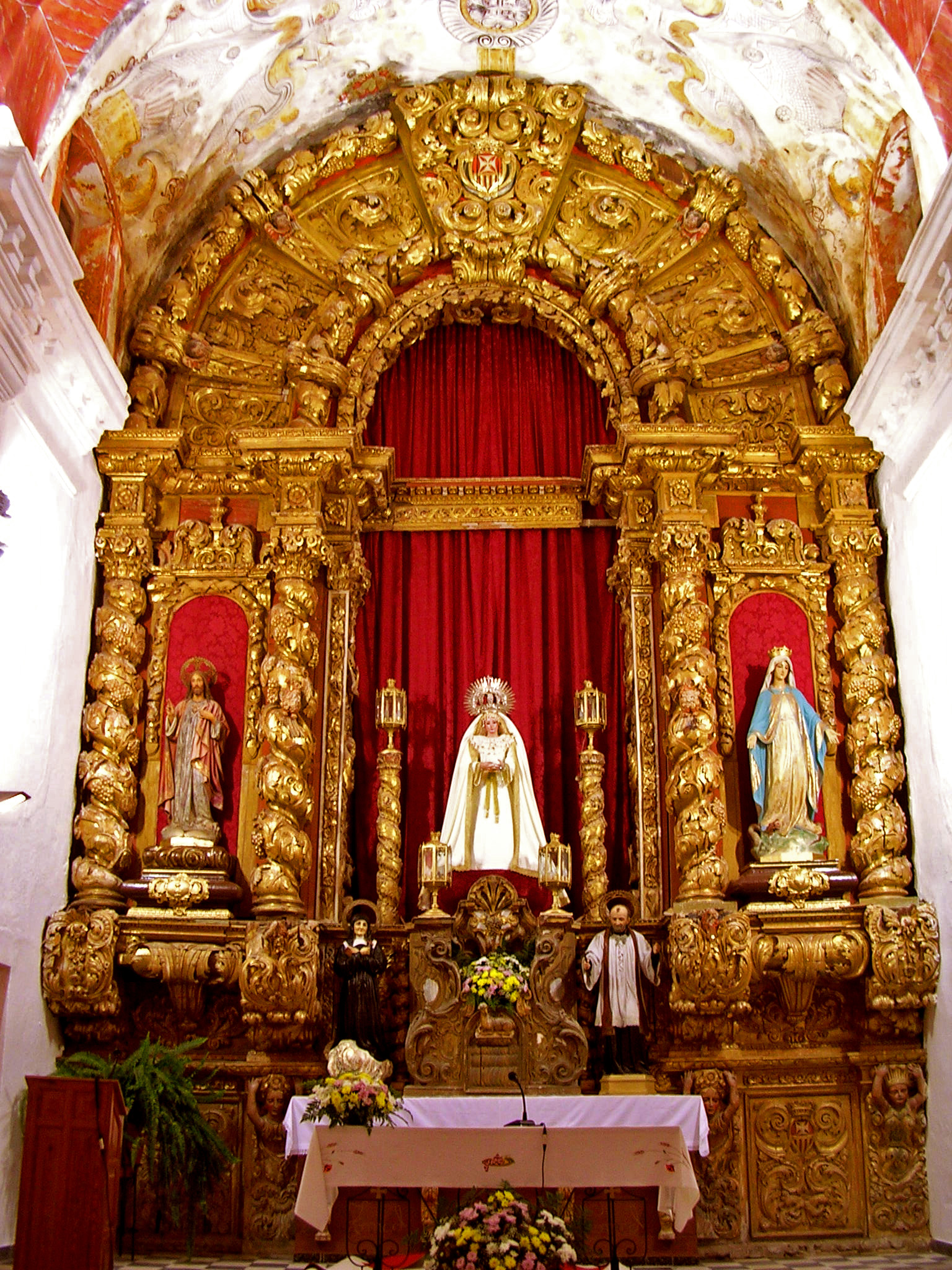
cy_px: 635
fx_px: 1393
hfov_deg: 37.7
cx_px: 476
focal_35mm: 38
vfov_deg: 49.0
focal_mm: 5.8
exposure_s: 1/5.7
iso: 65
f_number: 2.8
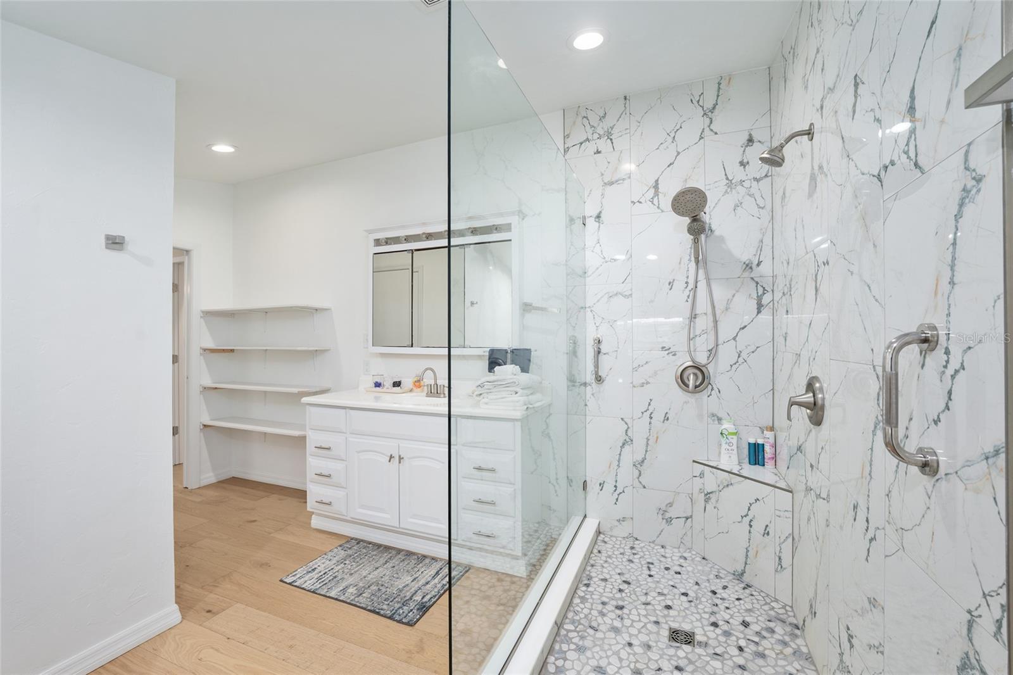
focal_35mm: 14
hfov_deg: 104.3
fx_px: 394
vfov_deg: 81.2
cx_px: 506
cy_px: 338
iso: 320
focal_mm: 14
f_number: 7.1
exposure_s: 1/8
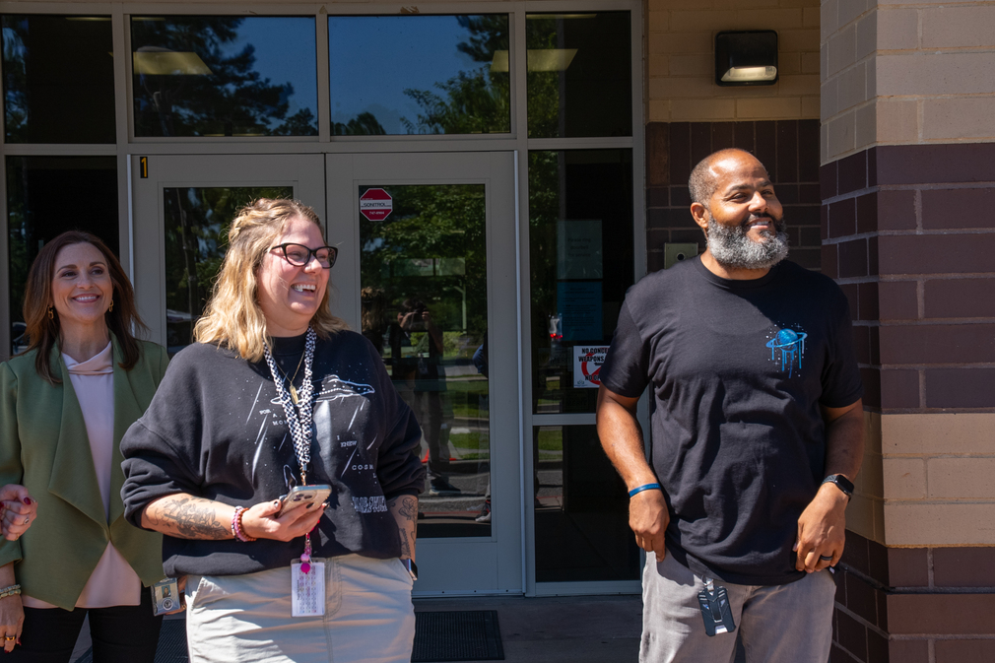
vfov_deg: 19.2
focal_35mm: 71
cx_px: 500
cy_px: 328
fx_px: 1962
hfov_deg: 28.5
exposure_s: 1/400
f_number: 9
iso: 400
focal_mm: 70
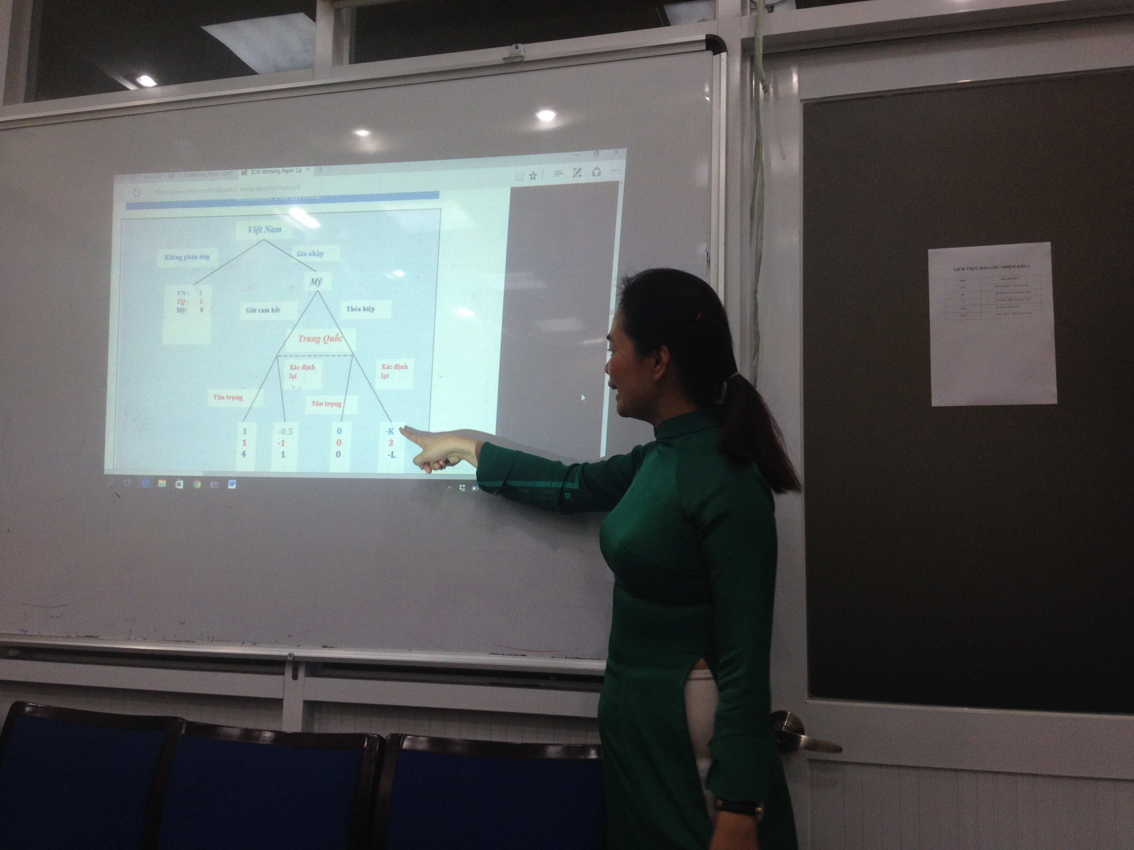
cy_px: 425
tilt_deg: +0.0
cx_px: 567
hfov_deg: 52.6
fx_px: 1147
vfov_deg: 40.7
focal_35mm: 35
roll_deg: -1.5
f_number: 2.4
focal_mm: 4.28
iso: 64
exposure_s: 1/60
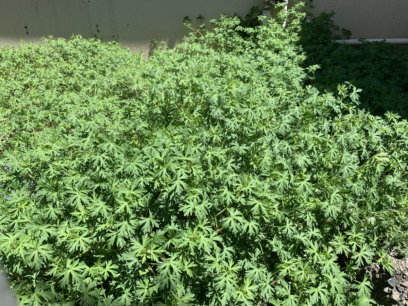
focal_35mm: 26
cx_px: 204
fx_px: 306
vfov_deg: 53.1
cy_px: 153
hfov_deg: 67.3
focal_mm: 4.25
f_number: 1.8
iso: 25
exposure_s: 1/1088
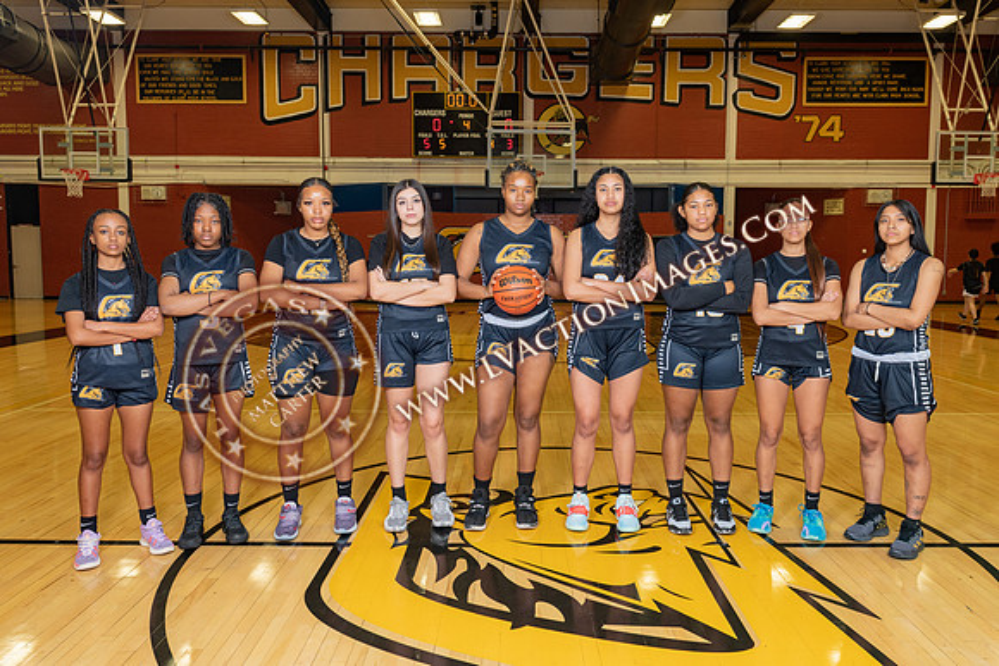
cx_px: 514
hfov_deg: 67.3
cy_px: 322
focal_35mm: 27
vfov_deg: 47.9
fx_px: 750
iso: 250
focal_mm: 24
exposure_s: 1/50
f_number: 7.1
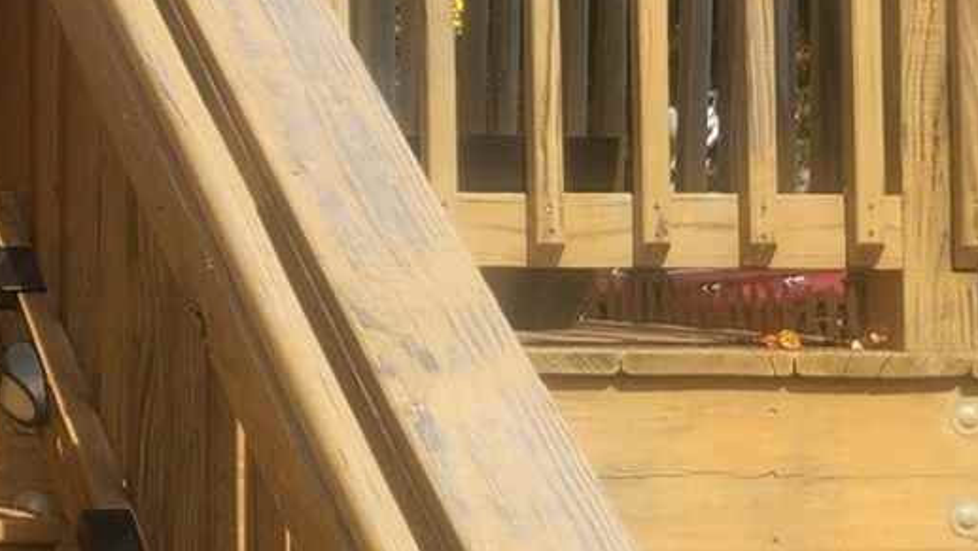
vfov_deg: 8.1
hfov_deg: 12.8
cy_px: 191
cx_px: -891
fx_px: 3865
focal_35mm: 149
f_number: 1.8
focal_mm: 5.4
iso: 20
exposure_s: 1/981
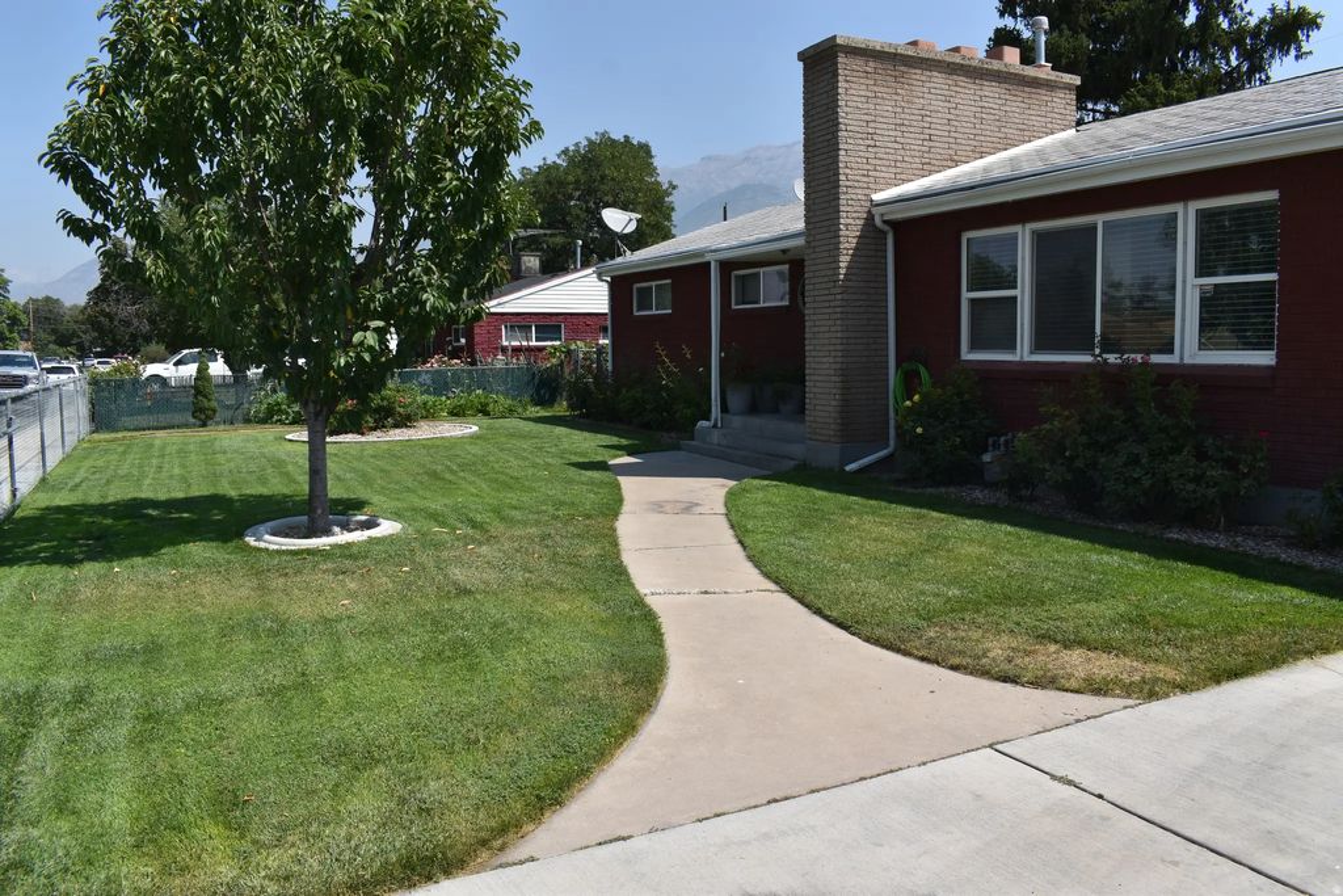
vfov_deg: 47.9
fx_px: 1007
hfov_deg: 67.4
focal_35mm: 27
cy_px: 448
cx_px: 672
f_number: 11
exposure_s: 1/200
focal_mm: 18
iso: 100
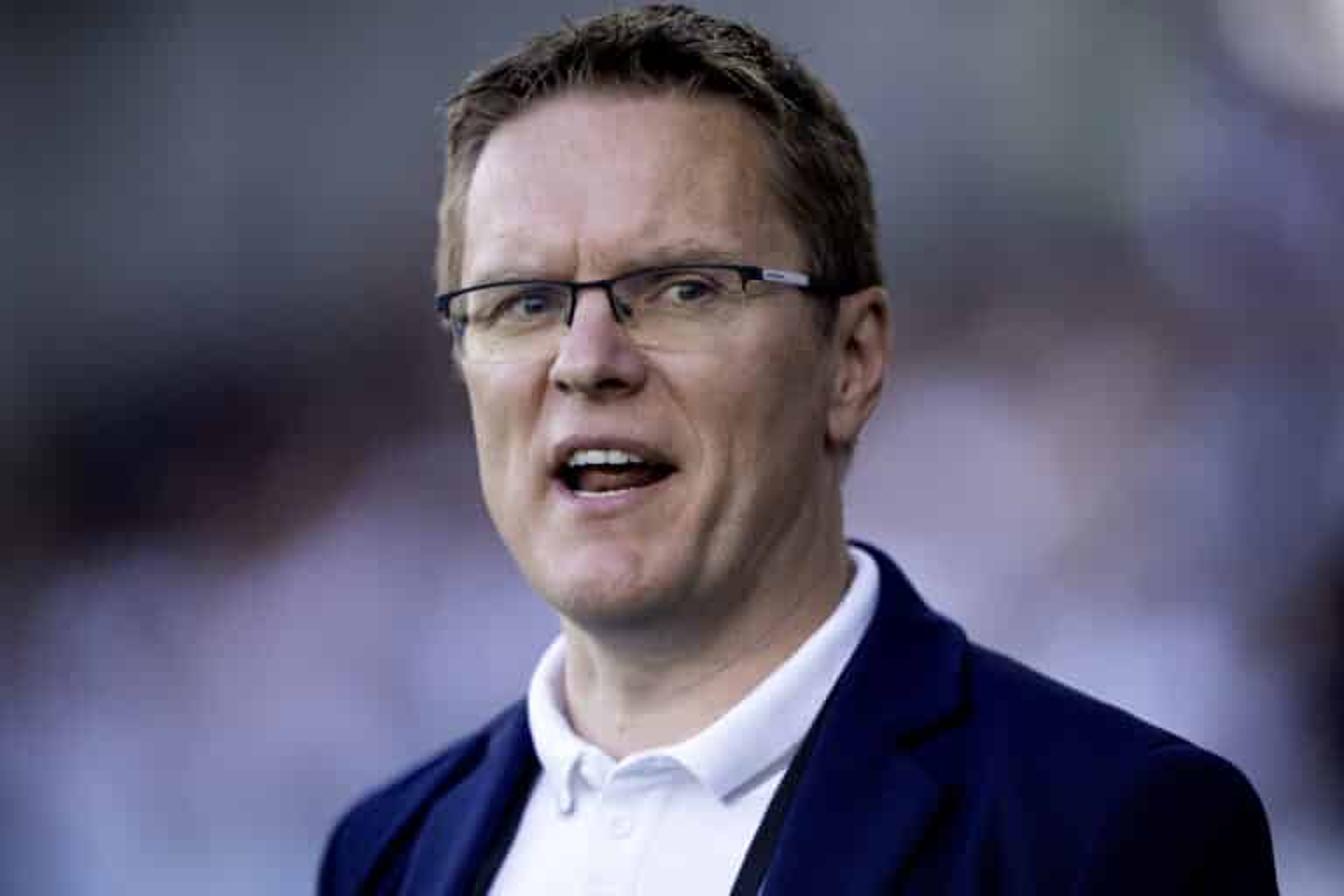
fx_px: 14932
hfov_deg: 5.2
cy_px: 448
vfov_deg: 3.4
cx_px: 672
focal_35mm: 400
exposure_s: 1/1000
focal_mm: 400
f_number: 2.8
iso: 1000
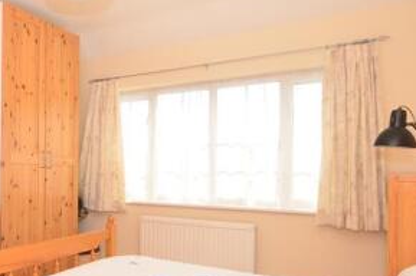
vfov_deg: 38.7
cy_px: 162
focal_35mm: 34
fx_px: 392
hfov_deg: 49.9
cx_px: 45
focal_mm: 10
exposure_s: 1/200
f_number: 7.1
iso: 200
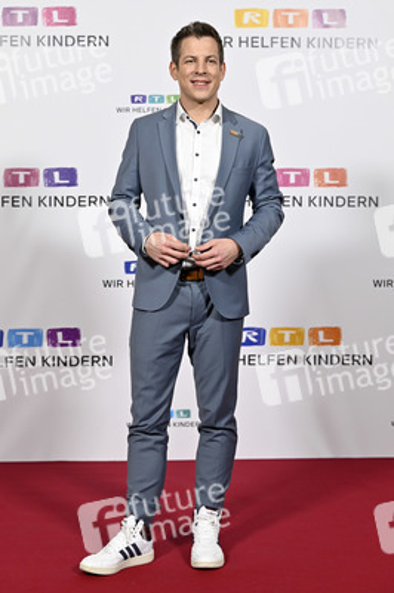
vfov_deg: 34.0
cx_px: 197
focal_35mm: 59
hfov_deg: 23.0
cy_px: 296
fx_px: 970
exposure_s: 1/320
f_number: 4
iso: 1000
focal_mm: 59
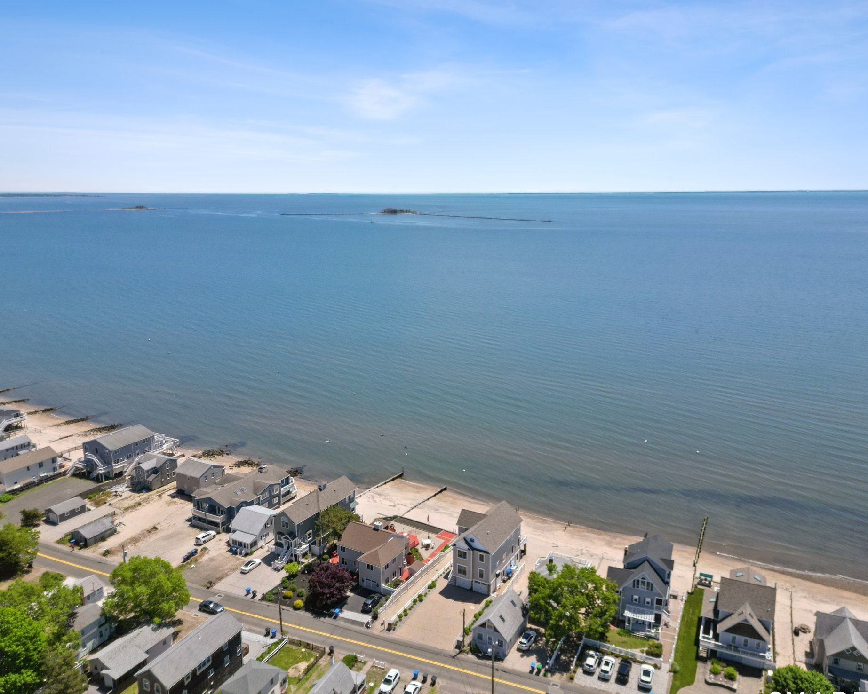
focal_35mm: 26
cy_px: 359
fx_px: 668
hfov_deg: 66.0
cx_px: 433
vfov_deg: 54.9
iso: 120
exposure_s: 1/3200
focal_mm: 6.7
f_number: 1.7
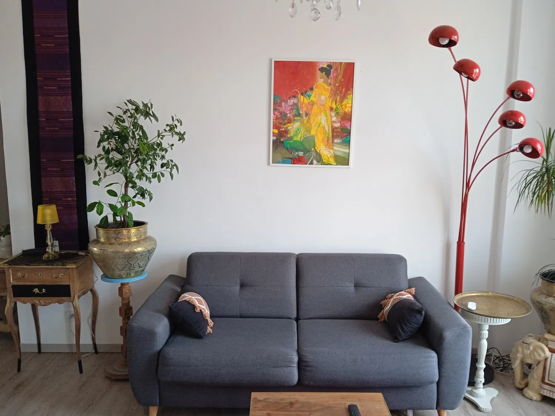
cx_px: 278
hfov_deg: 63.4
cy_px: 208
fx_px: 449
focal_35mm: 28
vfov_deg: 49.7
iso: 115
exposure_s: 1/33.3
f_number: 2.2
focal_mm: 3.43
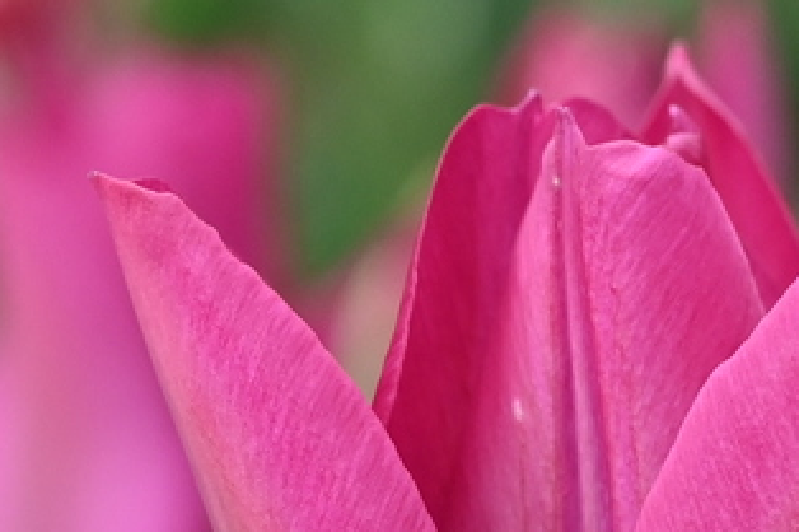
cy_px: 906
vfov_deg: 5.7
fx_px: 5301
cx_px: 590
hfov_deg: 8.6
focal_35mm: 239
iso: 640
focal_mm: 50
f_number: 6.3
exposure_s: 1/640
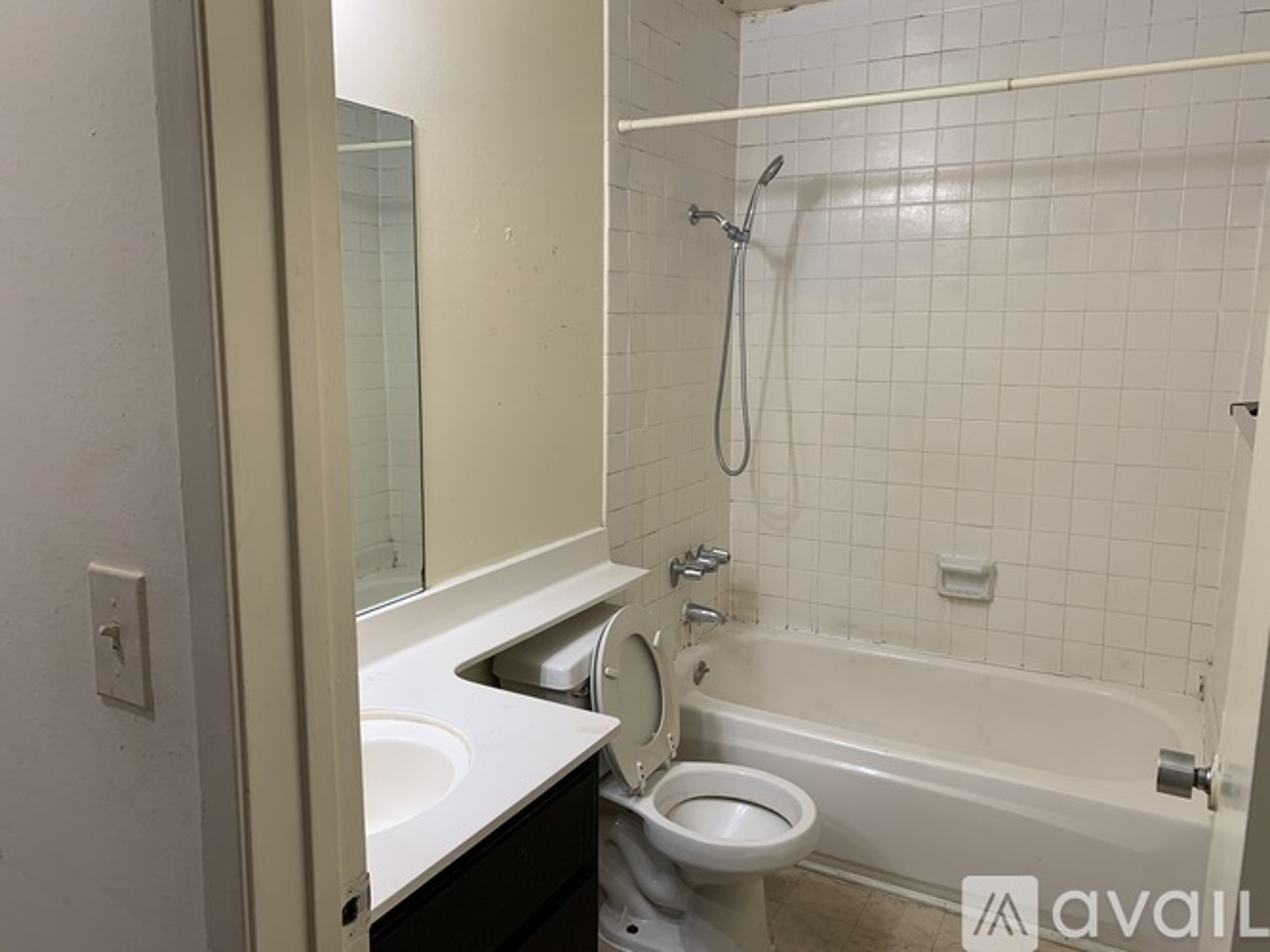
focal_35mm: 26
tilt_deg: -9.4
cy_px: 476
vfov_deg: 53.0
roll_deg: -0.4
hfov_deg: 67.3
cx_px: 635
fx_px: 954
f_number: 1.8
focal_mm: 4.25
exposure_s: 1/60
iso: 80
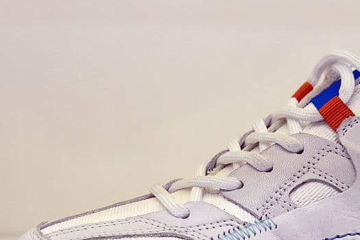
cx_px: 297
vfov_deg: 14.7
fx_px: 920
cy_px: 210
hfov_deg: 21.8
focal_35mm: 92
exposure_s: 1/800
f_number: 5.6
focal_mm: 40
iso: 640
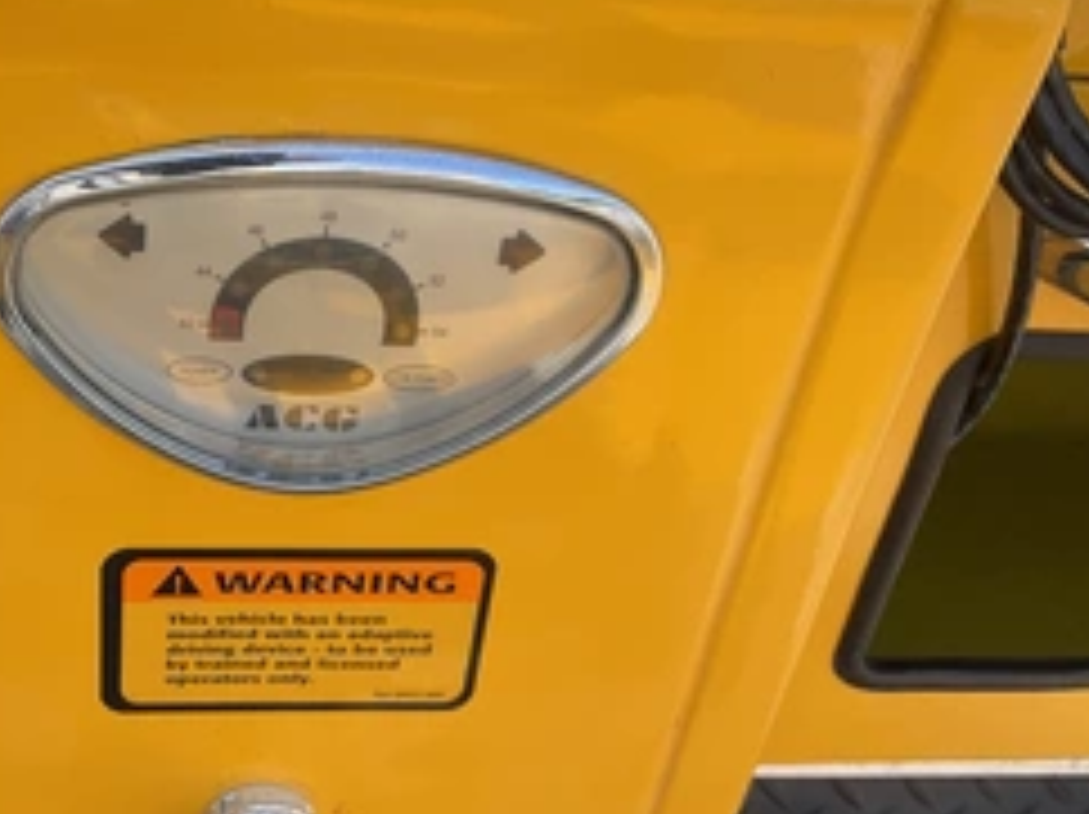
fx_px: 1509
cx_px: 220
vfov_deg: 30.2
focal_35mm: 48
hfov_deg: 38.2
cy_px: 396
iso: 25
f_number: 1.8
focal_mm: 3
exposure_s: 1/534
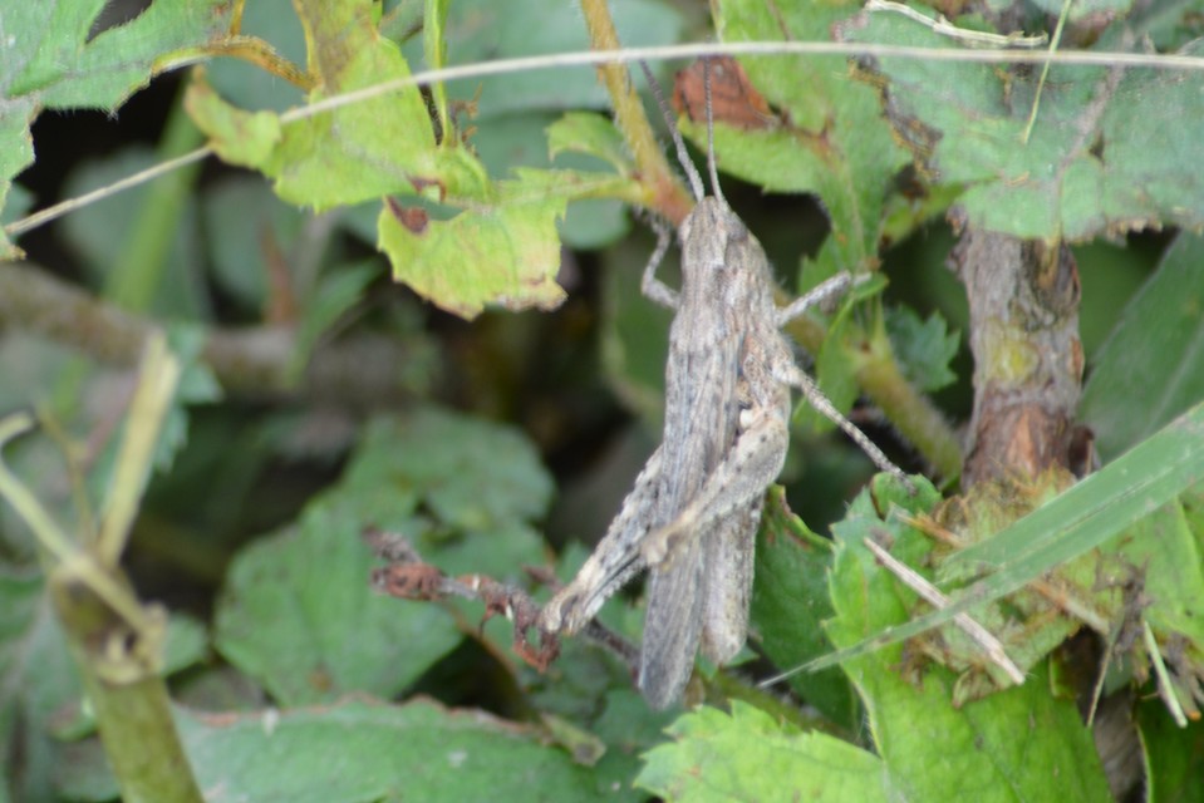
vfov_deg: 3.1
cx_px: 602
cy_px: 402
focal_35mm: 450
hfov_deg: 4.6
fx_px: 15054
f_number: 8
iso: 220
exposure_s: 1/125
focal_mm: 300
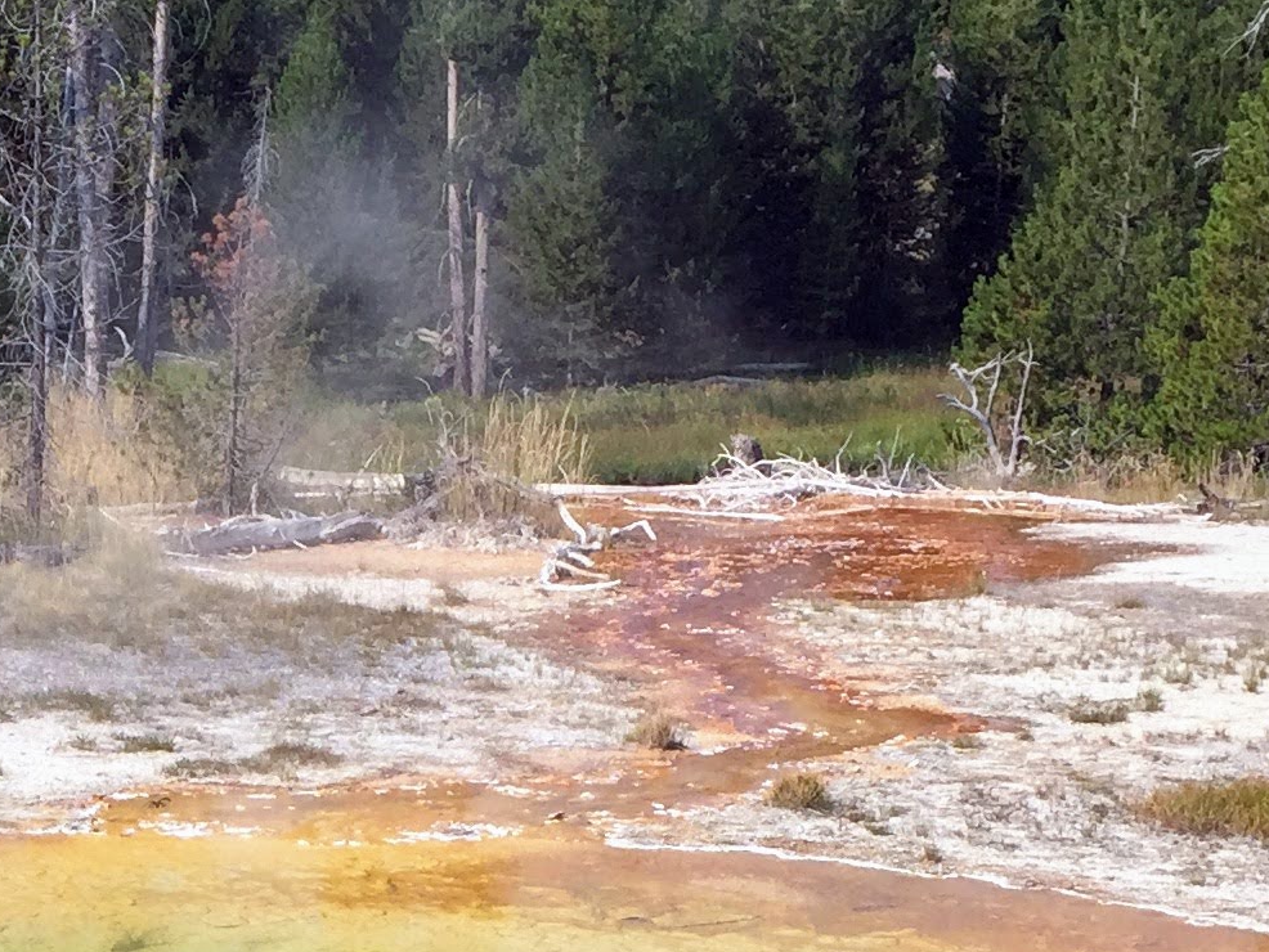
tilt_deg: -17.4
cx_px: 66
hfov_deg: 19.9
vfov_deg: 14.8
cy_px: 1202
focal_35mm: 96
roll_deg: +0.0
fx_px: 3520
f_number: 2.2
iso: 32
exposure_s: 1/1647
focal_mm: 4.15
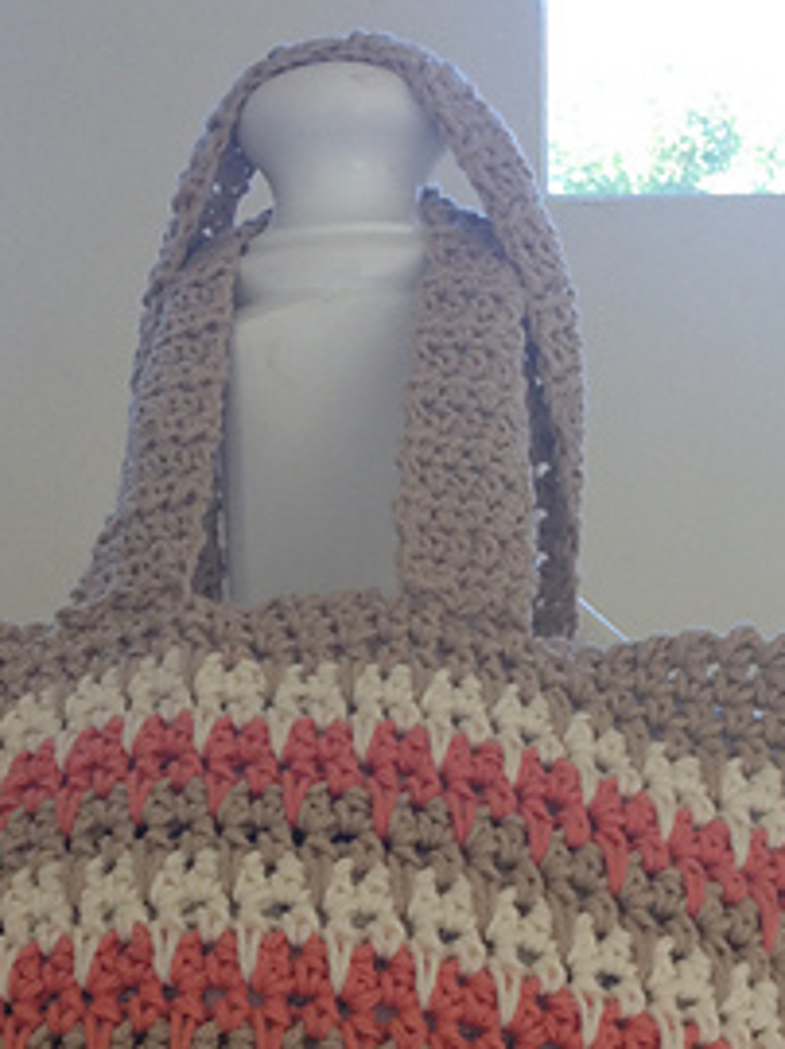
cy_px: 1111
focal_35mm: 83
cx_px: 299
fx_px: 2514
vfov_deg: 22.4
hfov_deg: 17.7
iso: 50
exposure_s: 1/60
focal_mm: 4.28
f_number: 2.4
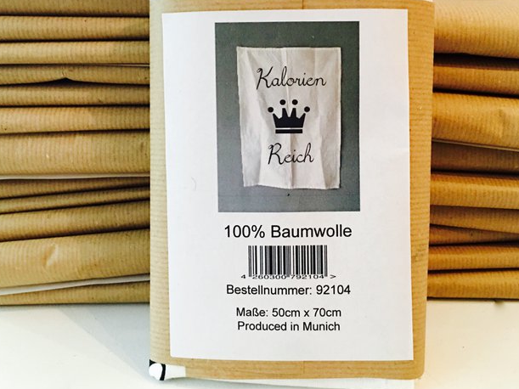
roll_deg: +1.3
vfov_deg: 37.5
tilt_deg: -17.9
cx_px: 286
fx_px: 570
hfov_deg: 48.9
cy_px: 153
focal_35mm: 38
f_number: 2.2
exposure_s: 1/8
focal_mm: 4.15
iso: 100
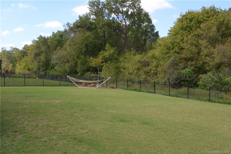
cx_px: 116
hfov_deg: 57.2
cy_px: 77
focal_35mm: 33
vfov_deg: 39.9
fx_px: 212
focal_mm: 22
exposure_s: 1/160
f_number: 25
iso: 1400
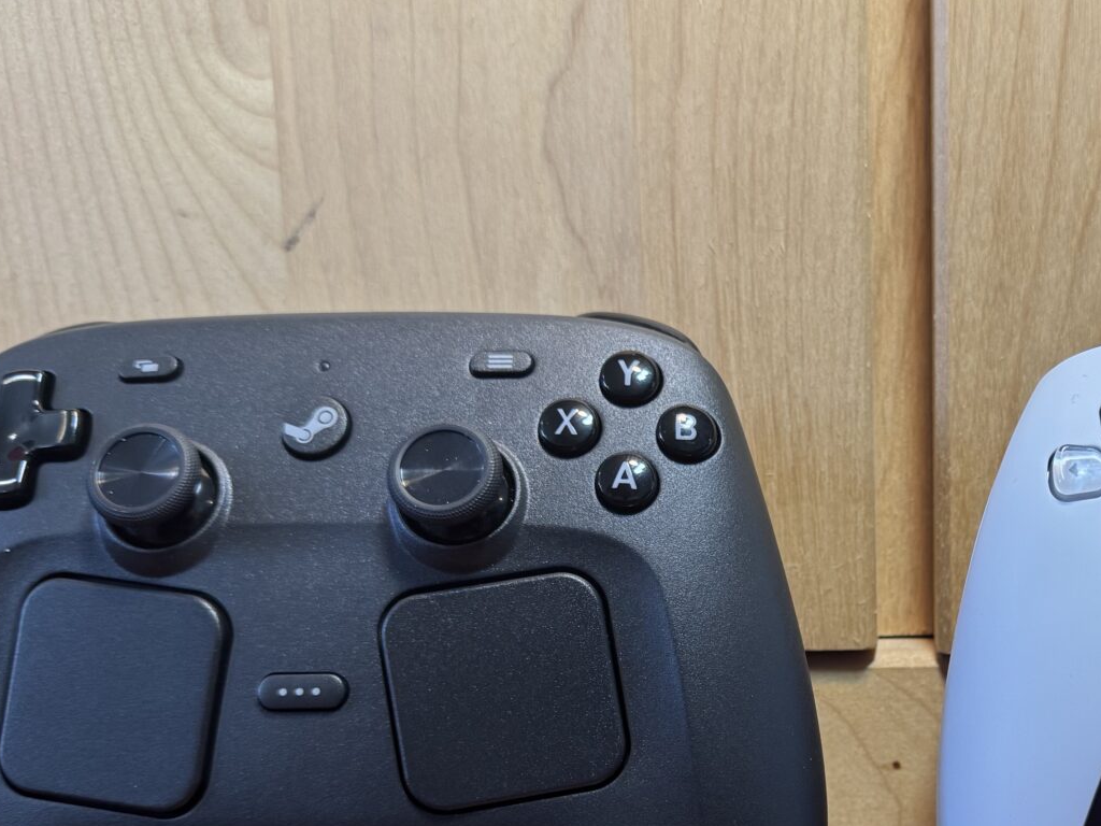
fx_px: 1527
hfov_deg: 38.2
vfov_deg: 29.4
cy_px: 684
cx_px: 881
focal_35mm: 48
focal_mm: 6.76
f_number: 1.78
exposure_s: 1/120
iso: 160
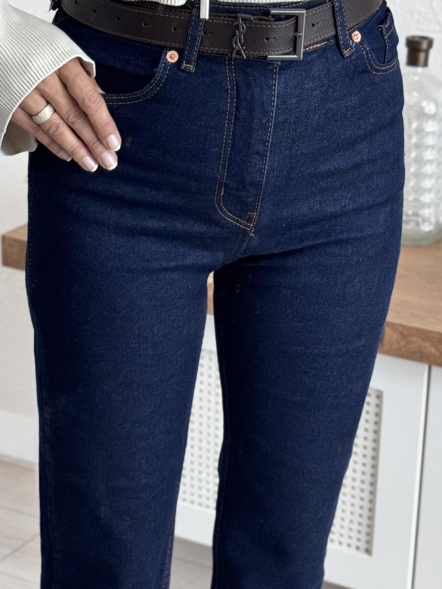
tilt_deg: -35.3
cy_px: 462
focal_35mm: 93
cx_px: 218
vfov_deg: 20.9
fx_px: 1583
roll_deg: -1.5
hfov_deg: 15.9
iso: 100
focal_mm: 6.76
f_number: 1.78
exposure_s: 1/112
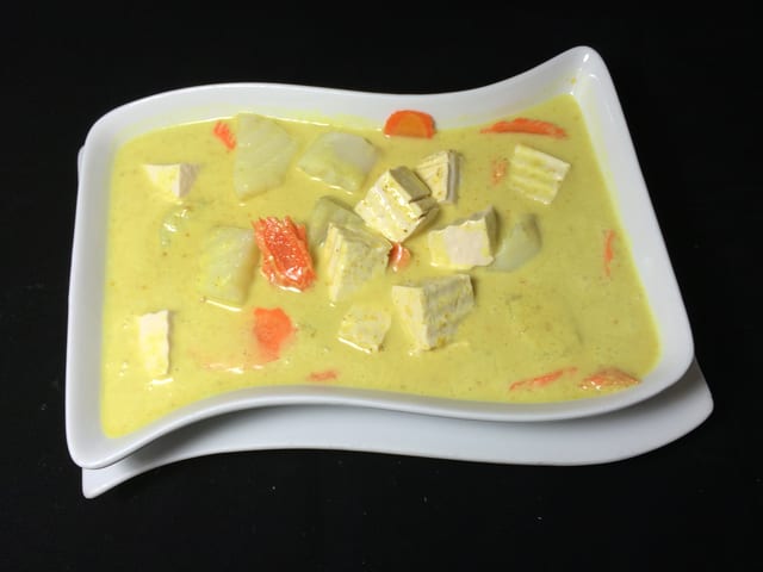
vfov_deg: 48.2
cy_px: 286
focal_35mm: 29
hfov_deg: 61.7
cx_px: 382
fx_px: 639
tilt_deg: -66.8
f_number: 2.2
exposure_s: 1/60
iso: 32
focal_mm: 4.15
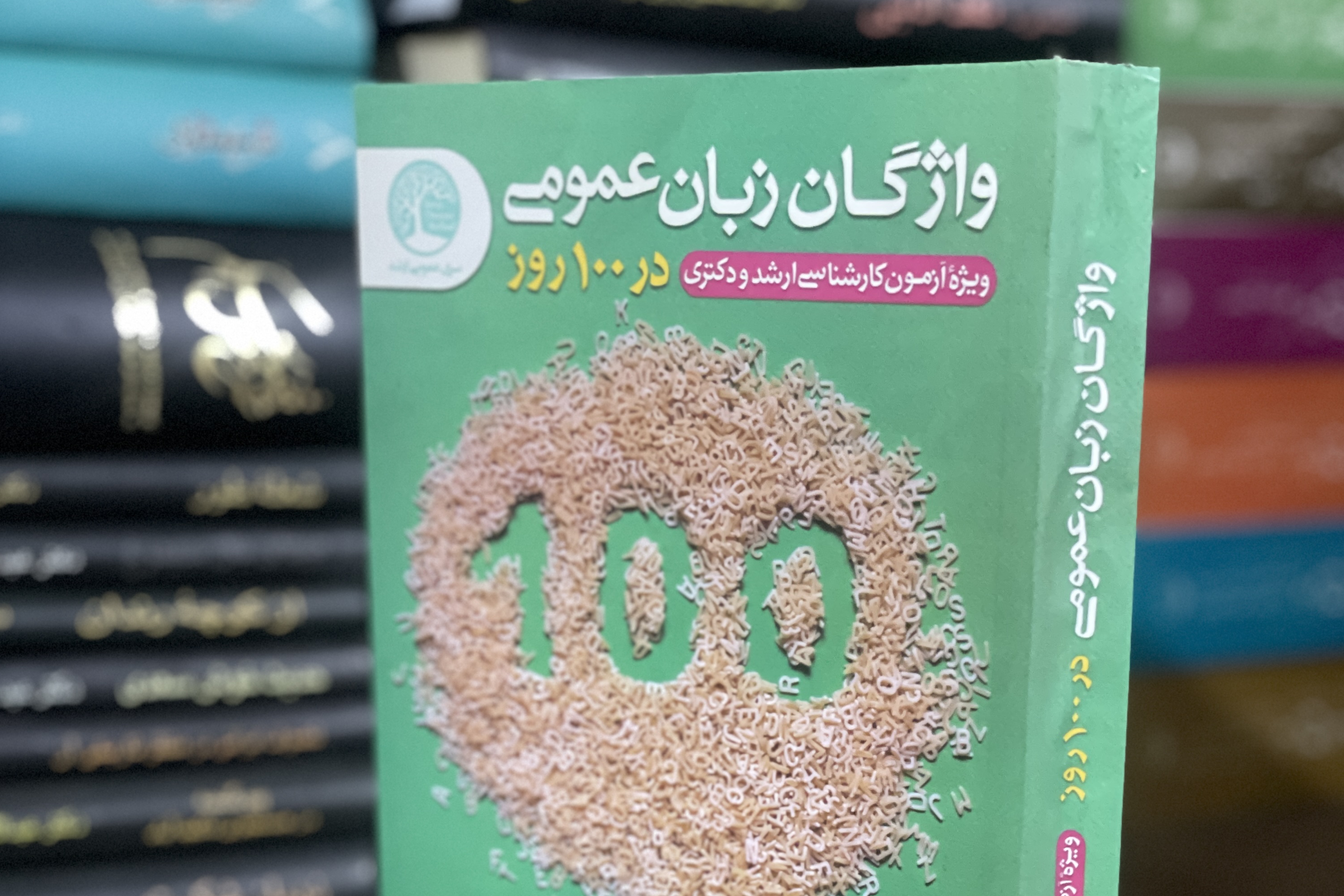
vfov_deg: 18.4
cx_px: 679
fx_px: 2725
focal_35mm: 73
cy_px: 754
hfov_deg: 27.7
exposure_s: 1/23
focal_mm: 6
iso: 500
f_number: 2
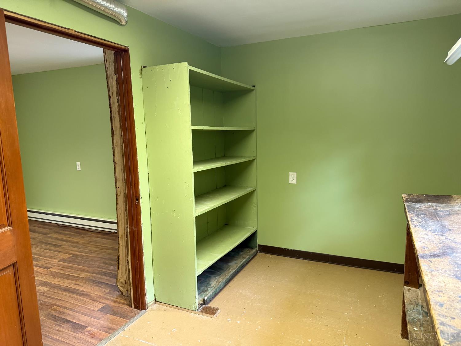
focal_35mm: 24
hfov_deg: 71.6
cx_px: 230
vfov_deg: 56.8
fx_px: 320
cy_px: 173
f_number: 1.78
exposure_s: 1/60
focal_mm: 6.76
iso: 400
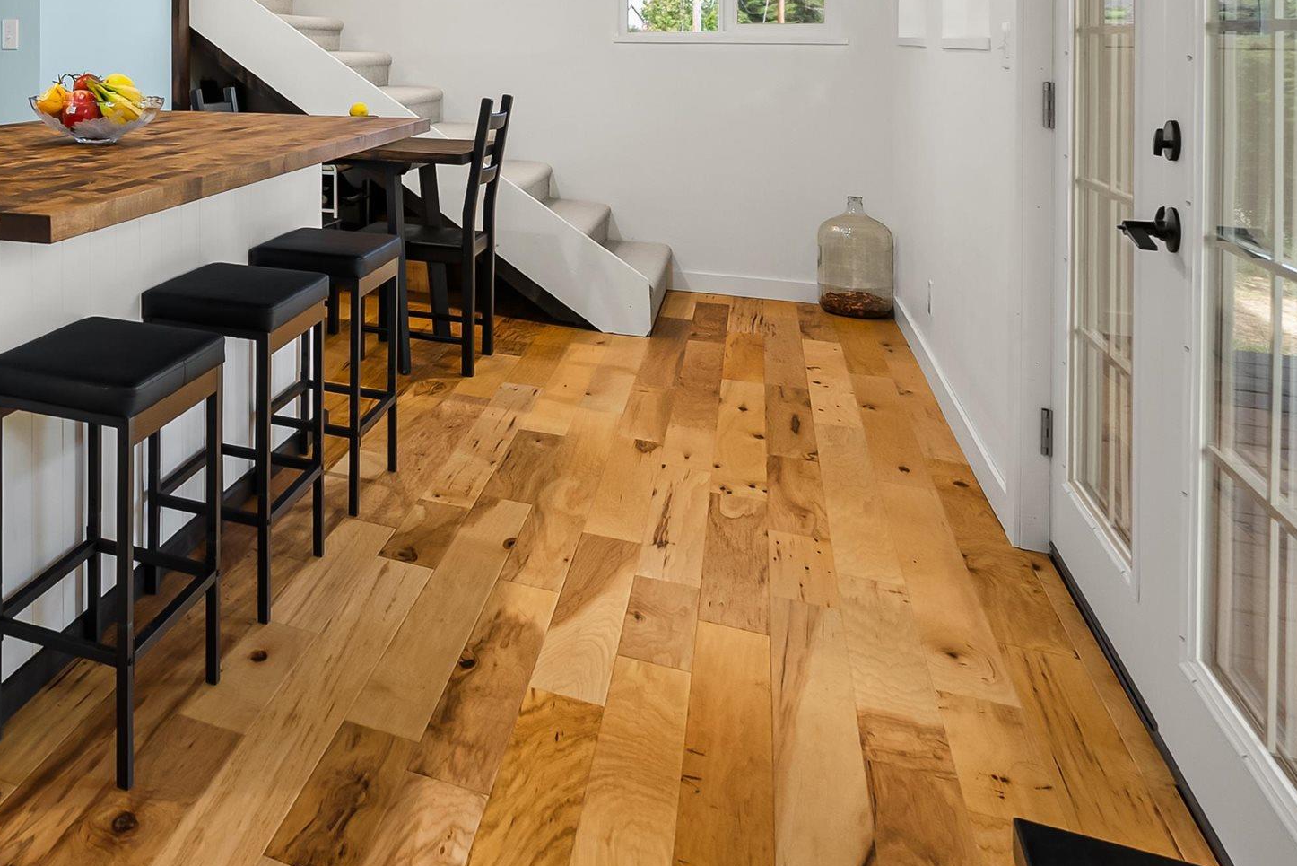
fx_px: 1264
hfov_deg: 46.1
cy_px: 39
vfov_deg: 35.0
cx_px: 16
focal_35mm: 35
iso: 400
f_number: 8
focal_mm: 16.5
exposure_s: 3.2
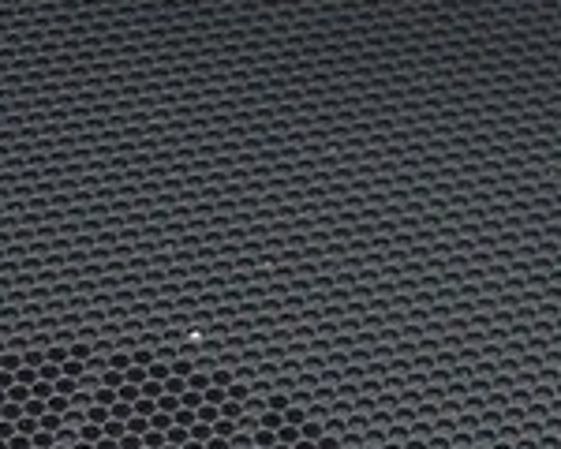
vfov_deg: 7.3
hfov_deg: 9.5
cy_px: 937
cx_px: -49
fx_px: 3357
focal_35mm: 202
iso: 400
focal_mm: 21
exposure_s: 1/50
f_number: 3.8
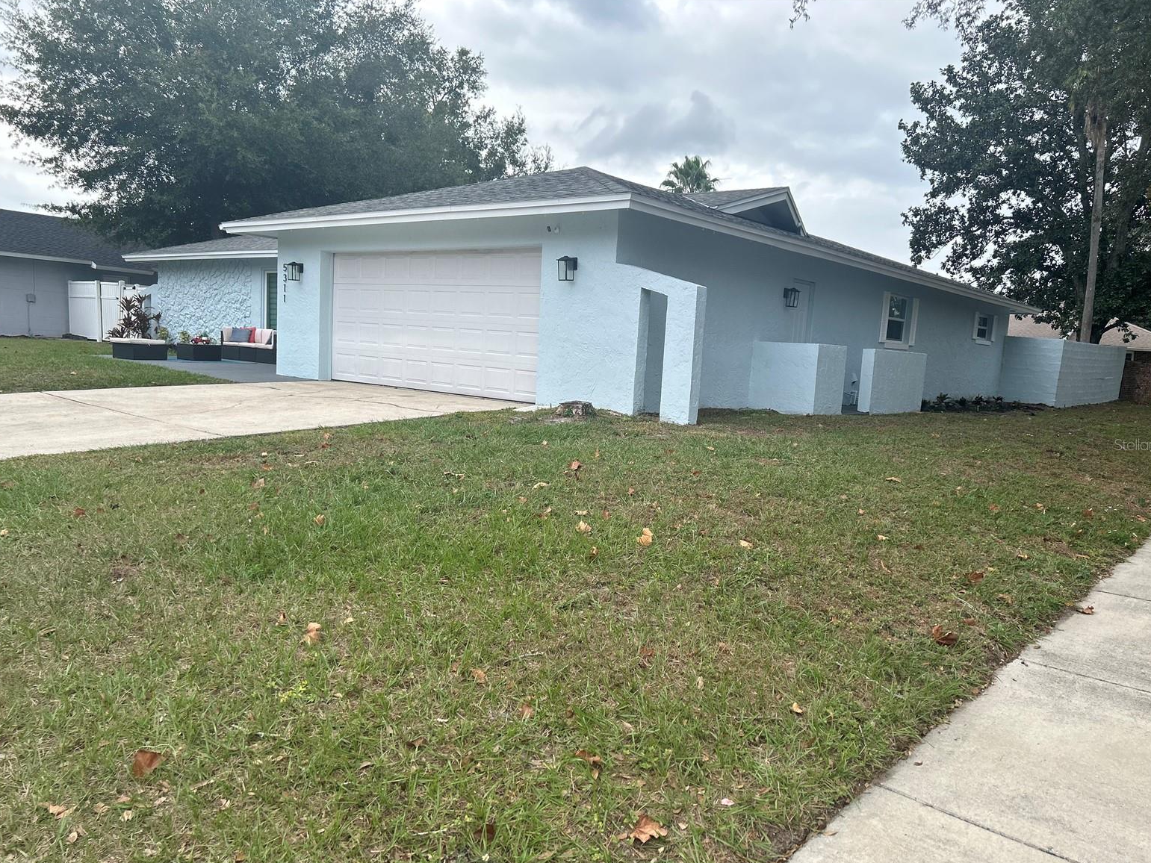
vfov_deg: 51.4
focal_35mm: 27
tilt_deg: -7.0
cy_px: 444
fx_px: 898
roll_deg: -2.4
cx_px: 587
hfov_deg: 65.3
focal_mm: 5.7
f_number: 1.5
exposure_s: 1/696
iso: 50
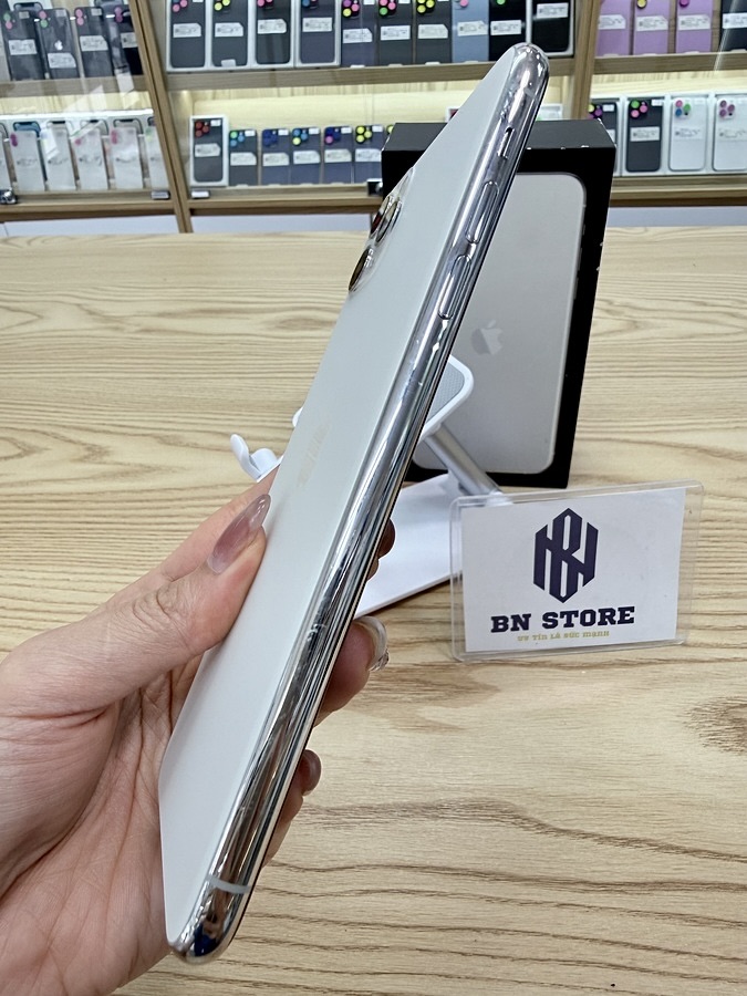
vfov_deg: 71.6
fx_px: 691
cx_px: 374
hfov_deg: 56.8
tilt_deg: -35.8
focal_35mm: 24
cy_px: 498
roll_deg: +2.4
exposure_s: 1/120
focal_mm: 2.22
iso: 80
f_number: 2.2
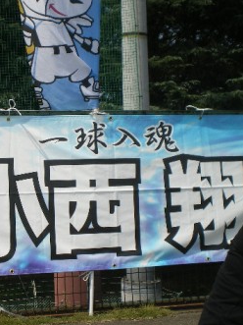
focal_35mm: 65
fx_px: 609
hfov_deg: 22.1
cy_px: 163
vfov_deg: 29.8
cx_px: 29
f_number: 5.2
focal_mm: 8.4
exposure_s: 1/500
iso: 50
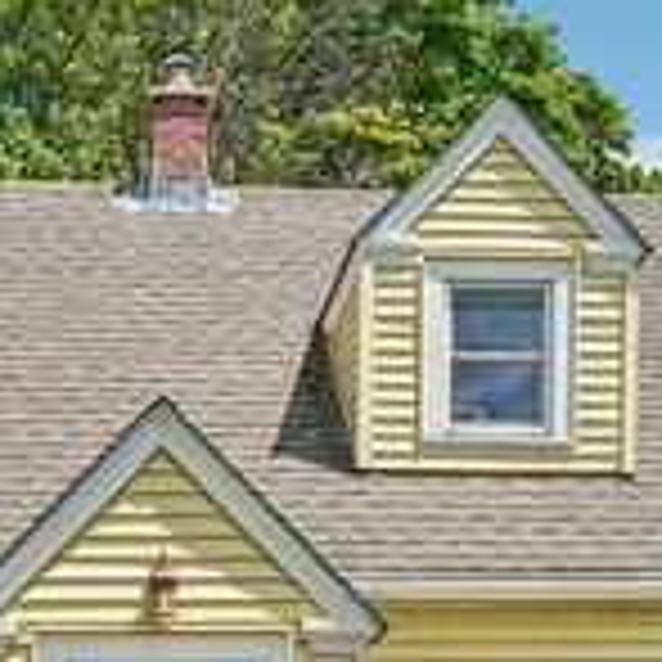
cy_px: 745
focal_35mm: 84
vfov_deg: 19.7
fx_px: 1817
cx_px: 252
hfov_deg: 20.6
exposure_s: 1/250
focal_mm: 29
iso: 100
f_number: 8
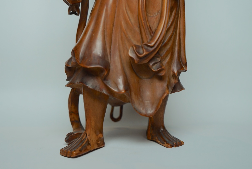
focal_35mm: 43
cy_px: 84
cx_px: 126
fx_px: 301
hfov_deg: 45.4
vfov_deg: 31.2
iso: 100
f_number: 5.6
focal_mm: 29
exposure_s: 1/80
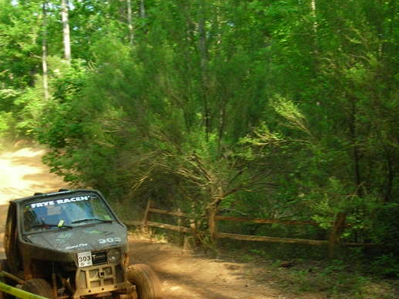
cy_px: 228
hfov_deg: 32.7
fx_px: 680
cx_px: 185
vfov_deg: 24.5
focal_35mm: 59
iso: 100
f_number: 3.2
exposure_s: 1/163
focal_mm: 6.3
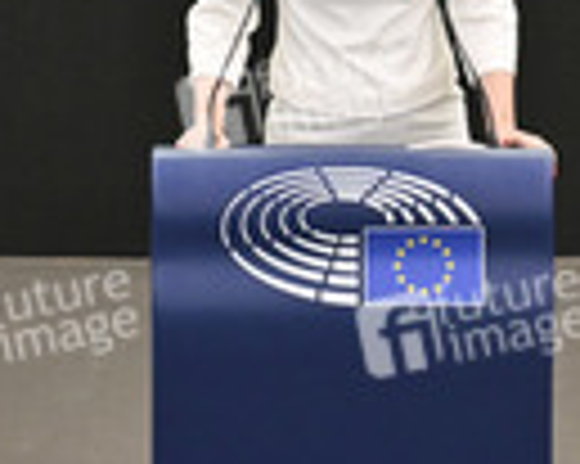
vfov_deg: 2.4
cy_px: 212
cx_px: 351
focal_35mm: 655
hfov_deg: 3.0
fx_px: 11235
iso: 1000
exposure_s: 1/320
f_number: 2.8
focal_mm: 200
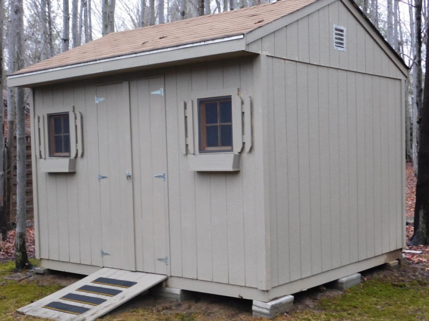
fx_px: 632
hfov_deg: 37.5
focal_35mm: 51
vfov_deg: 28.6
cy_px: 160
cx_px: 214
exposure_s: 1/40
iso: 125
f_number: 3.8
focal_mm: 9
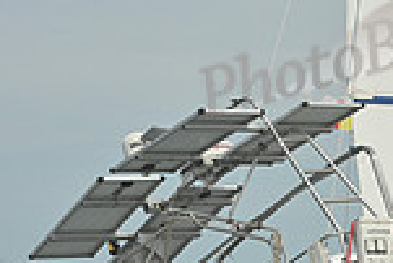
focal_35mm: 268
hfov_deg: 7.5
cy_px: 150
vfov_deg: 5.1
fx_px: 2928
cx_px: 703
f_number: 11
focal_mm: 70
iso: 320
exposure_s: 1/1250
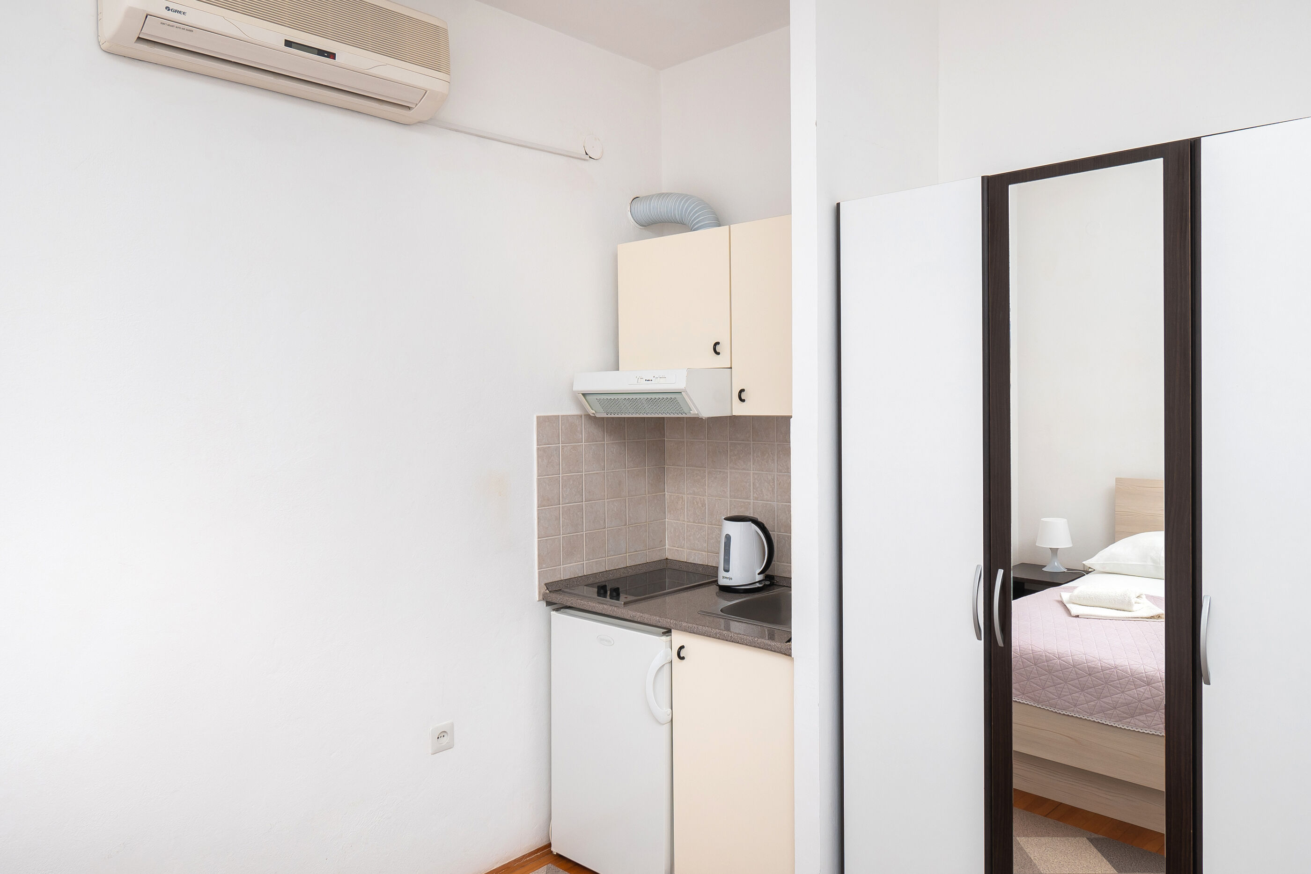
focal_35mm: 24
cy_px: 437
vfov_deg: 53.1
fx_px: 874
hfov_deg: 73.7
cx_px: 656
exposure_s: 1/200
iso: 200
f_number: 8
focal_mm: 16
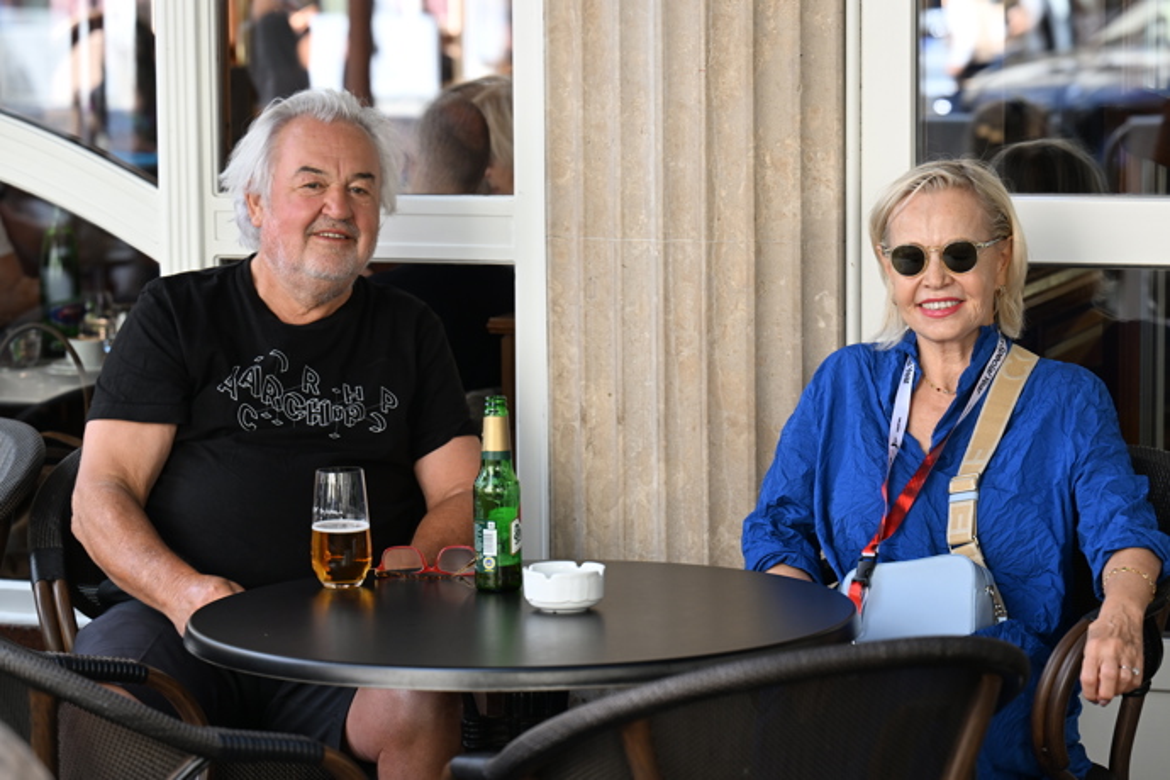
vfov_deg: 13.3
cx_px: 585
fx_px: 3347
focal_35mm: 103
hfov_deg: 19.8
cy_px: 390
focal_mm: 103
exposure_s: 1/500
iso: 800
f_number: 4.5
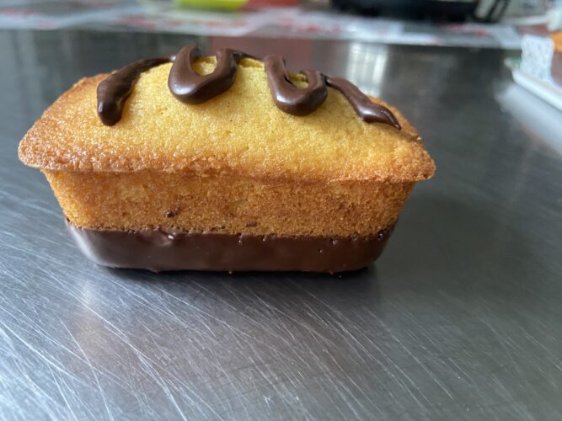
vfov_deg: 54.9
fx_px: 406
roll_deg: -4.7
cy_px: 210
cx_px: 281
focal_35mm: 25
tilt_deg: -30.1
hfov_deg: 69.4
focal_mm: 4.25
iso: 640
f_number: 1.8
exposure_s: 1/30
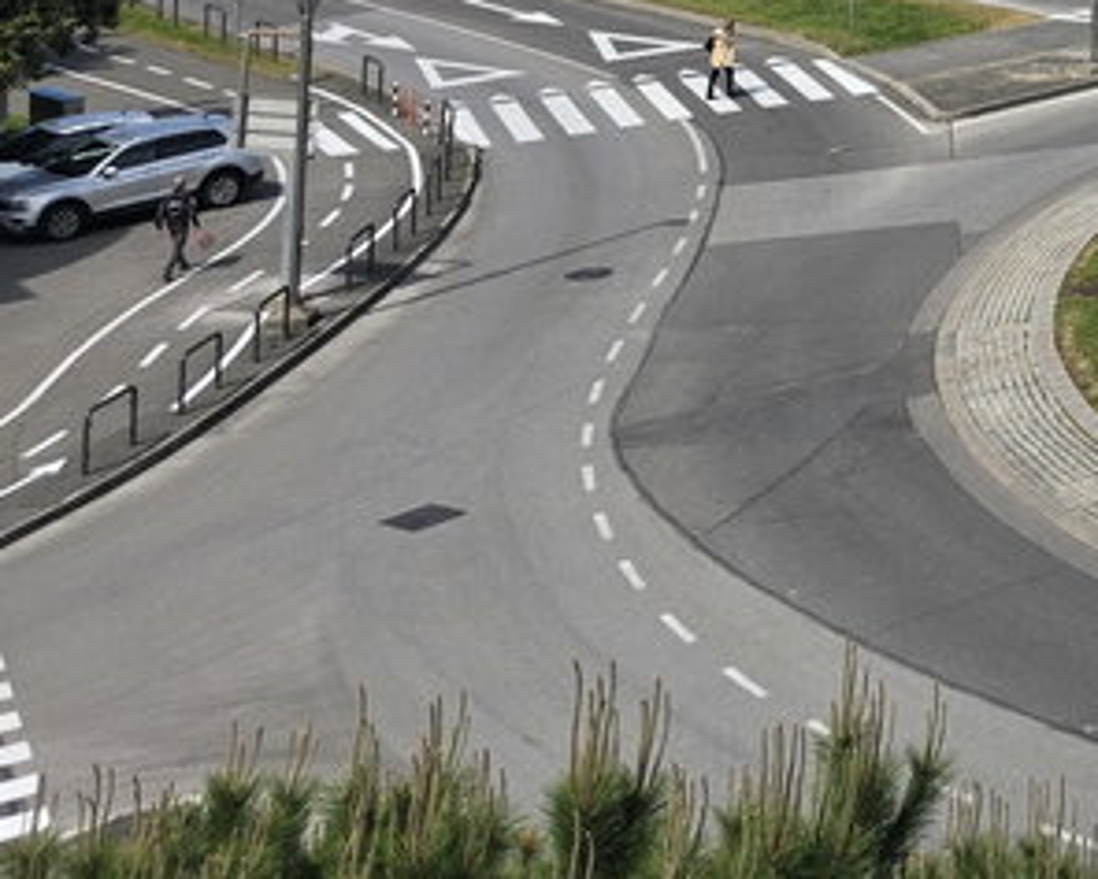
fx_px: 2633
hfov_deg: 19.1
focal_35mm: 81
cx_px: 1860
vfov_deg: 16.6
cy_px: -571
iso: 12
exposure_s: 1/1212
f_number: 1.7
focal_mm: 6.3
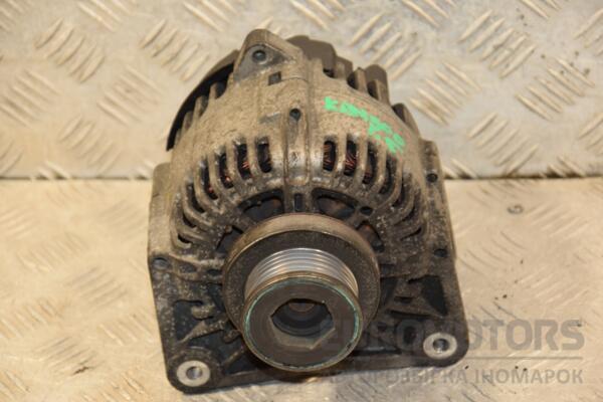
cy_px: 201
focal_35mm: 128
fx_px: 2135
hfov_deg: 16.1
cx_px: 302
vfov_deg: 10.8
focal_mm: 85
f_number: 5.6
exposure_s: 1/80
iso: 800
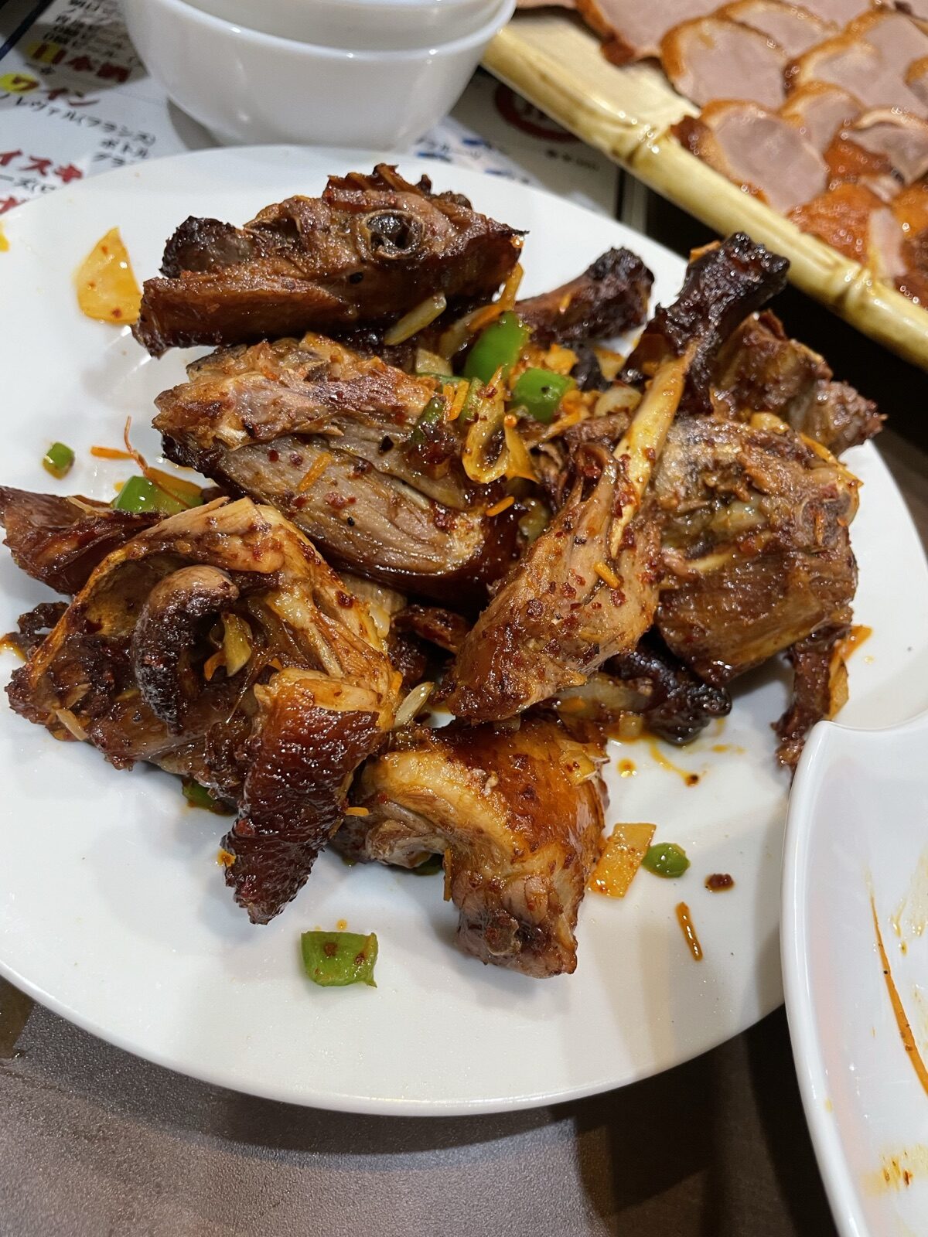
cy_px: 618
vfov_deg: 67.3
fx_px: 929
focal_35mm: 26
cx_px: 464
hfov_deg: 53.1
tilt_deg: -54.8
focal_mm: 4.2
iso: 125
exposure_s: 1/50
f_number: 1.6
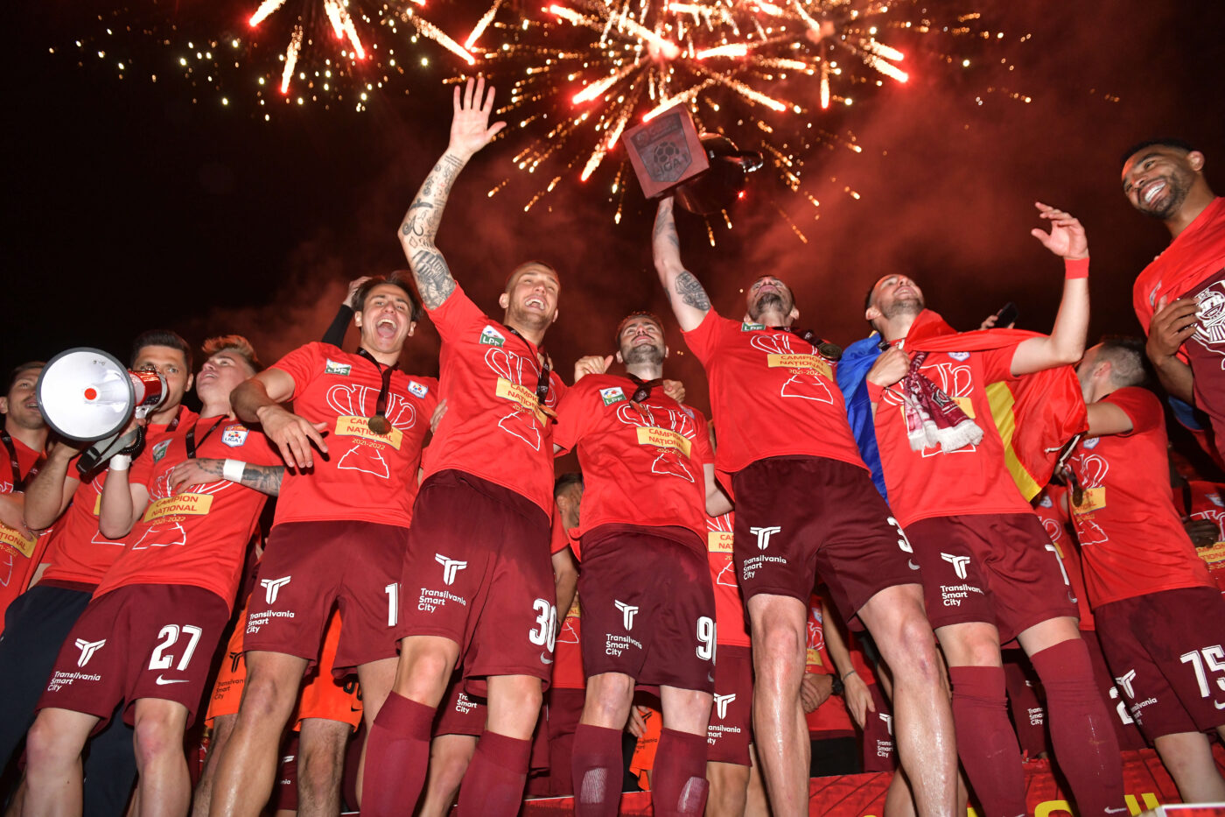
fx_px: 817
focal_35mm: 24
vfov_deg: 53.1
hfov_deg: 73.8
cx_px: 612
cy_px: 408
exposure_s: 1/250
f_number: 4
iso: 2500
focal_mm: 24
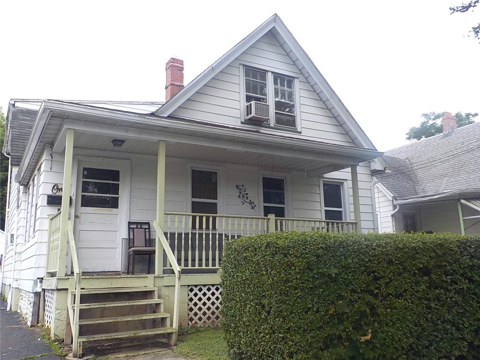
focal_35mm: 30
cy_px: 180
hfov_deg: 60.0
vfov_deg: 46.8
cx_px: 240
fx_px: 416
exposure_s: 1/250
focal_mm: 4.1
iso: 125
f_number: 3.3
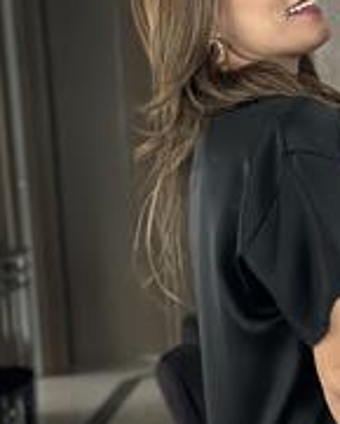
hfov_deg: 11.6
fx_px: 1646
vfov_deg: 14.6
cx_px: 366
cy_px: 337
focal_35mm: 131
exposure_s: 1/40
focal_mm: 6.86
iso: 500
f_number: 1.78
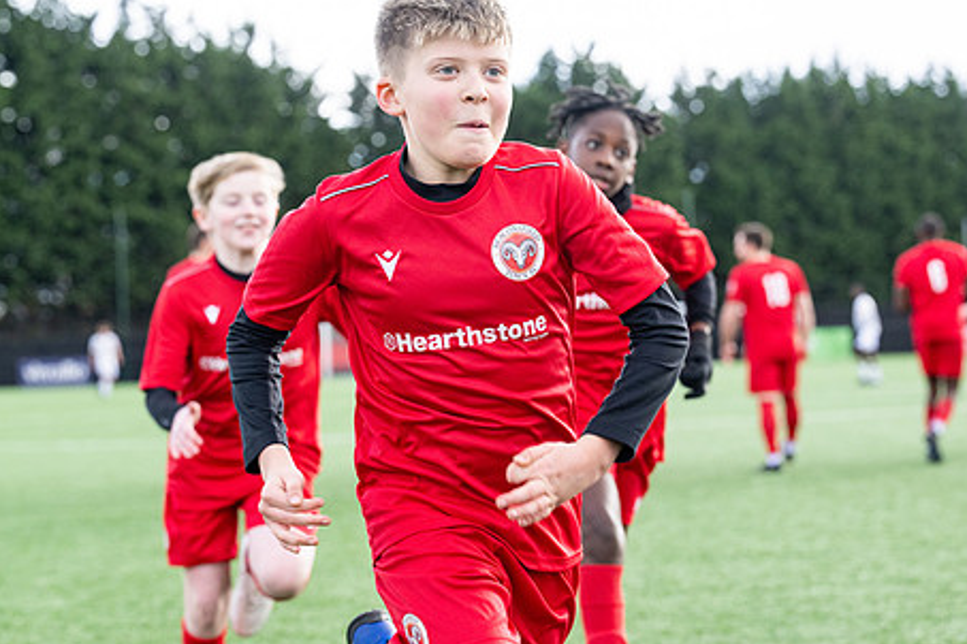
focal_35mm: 94
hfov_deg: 21.7
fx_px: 2525
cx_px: 432
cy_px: 341
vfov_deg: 14.6
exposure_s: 1/1250
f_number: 4
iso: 800
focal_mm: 70
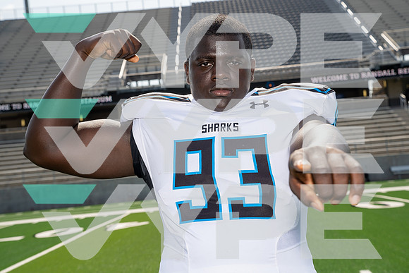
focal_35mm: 56
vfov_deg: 24.2
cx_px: 204
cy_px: 136
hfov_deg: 35.6
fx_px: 636
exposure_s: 1/250
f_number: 7.1
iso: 100
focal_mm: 56
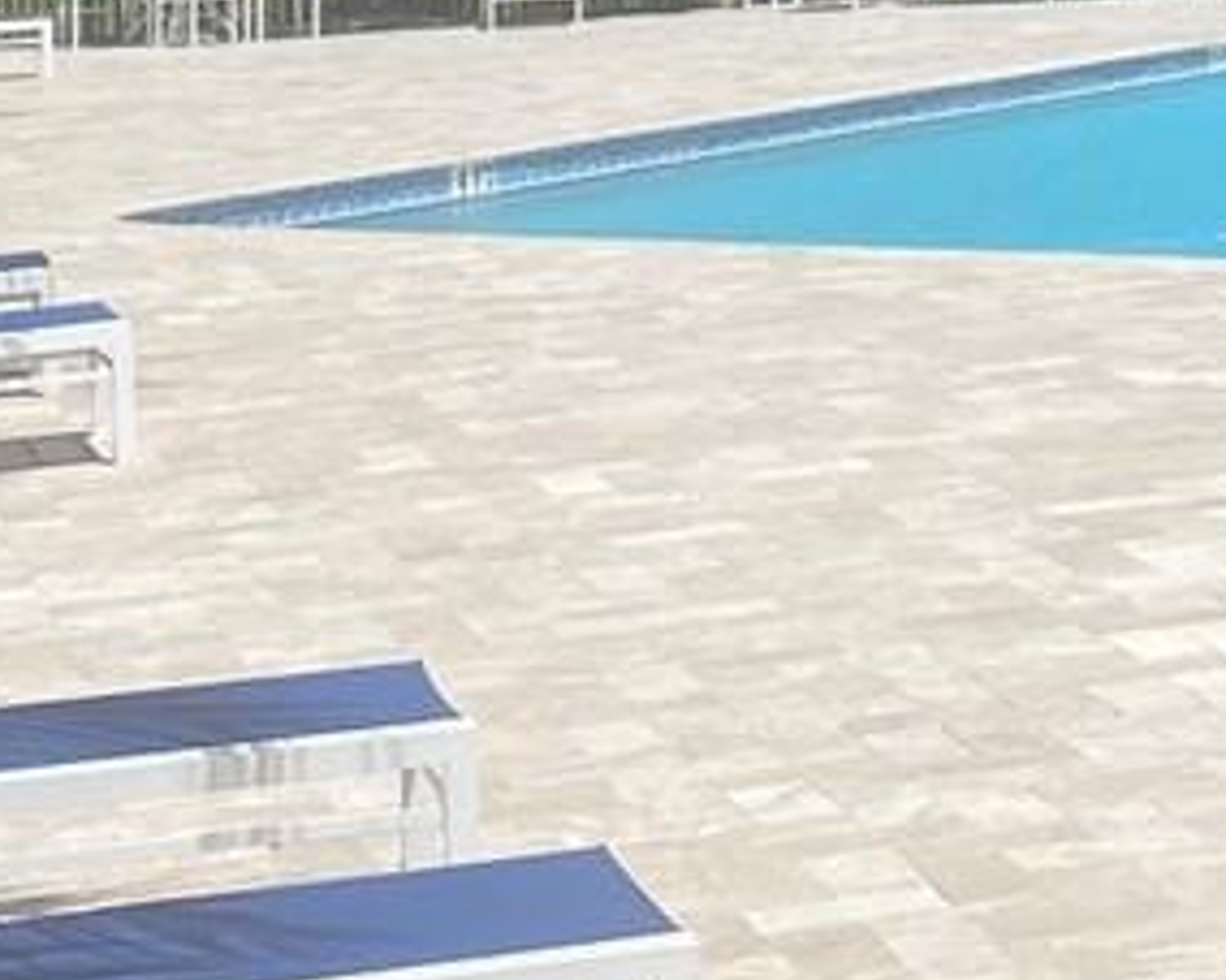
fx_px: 5187
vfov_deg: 10.2
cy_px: -786
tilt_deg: +5.2
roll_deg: +4.5
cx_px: 1563
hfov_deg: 13.1
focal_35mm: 143
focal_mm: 4.25
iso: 32
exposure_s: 1/4808
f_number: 1.8
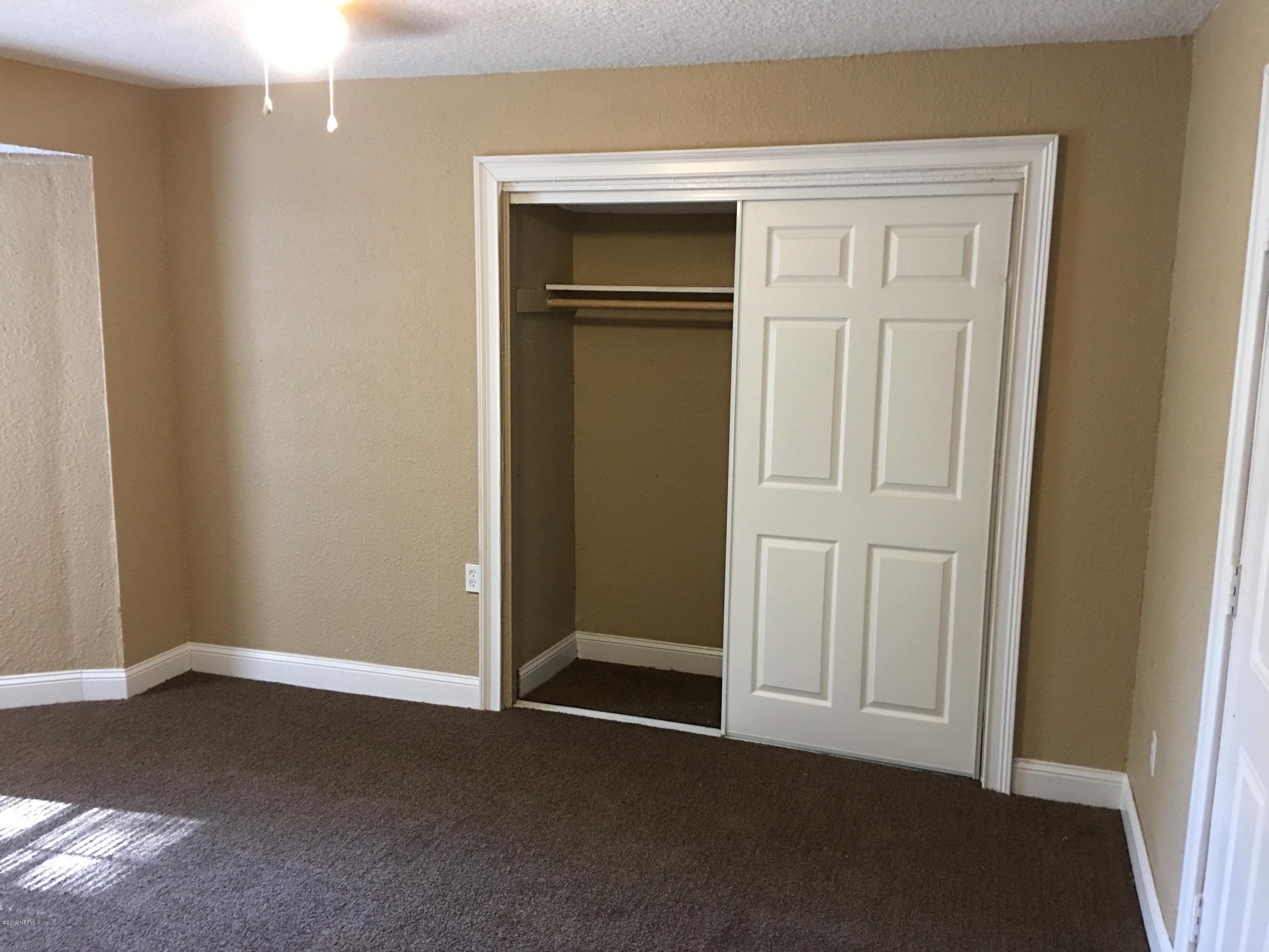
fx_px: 1063
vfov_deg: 48.2
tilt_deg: -7.0
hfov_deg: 61.7
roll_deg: -1.5
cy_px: 476
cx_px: 634
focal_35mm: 29
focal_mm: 4.15
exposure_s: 1/4
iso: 50
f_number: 2.2
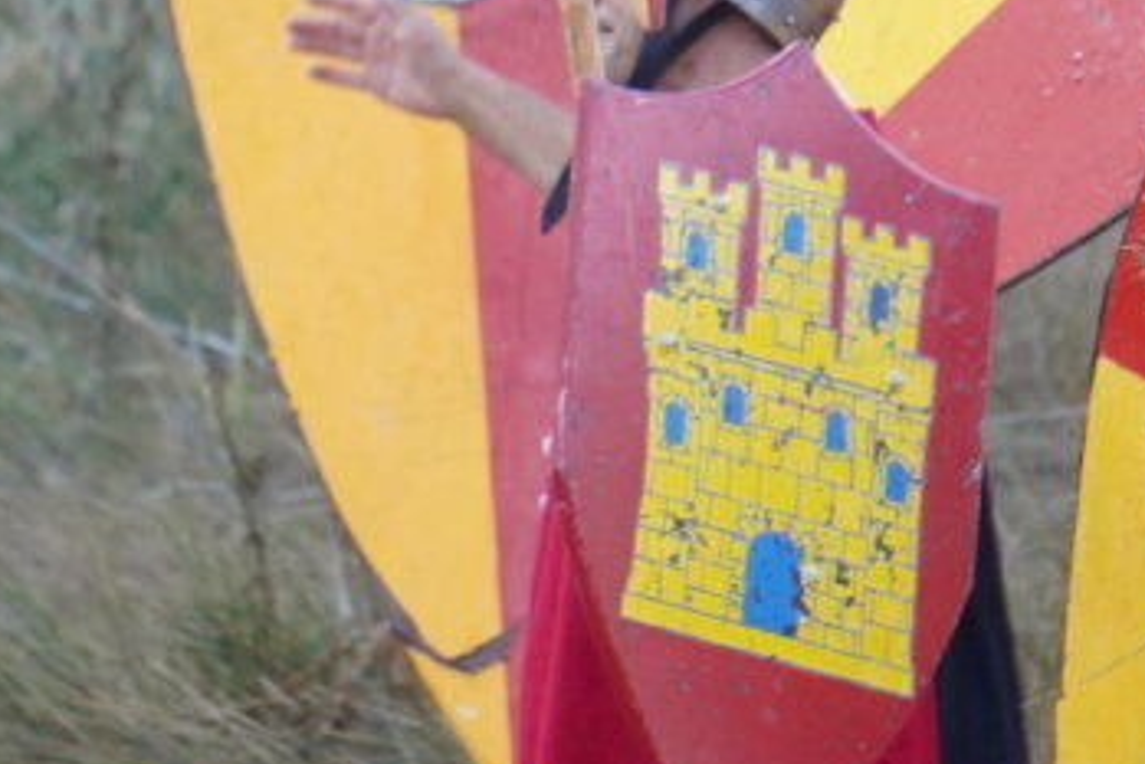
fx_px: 29935
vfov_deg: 1.5
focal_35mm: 941
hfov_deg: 2.2
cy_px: 61
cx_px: 456
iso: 1000
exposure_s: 1/320
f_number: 6.3
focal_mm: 171
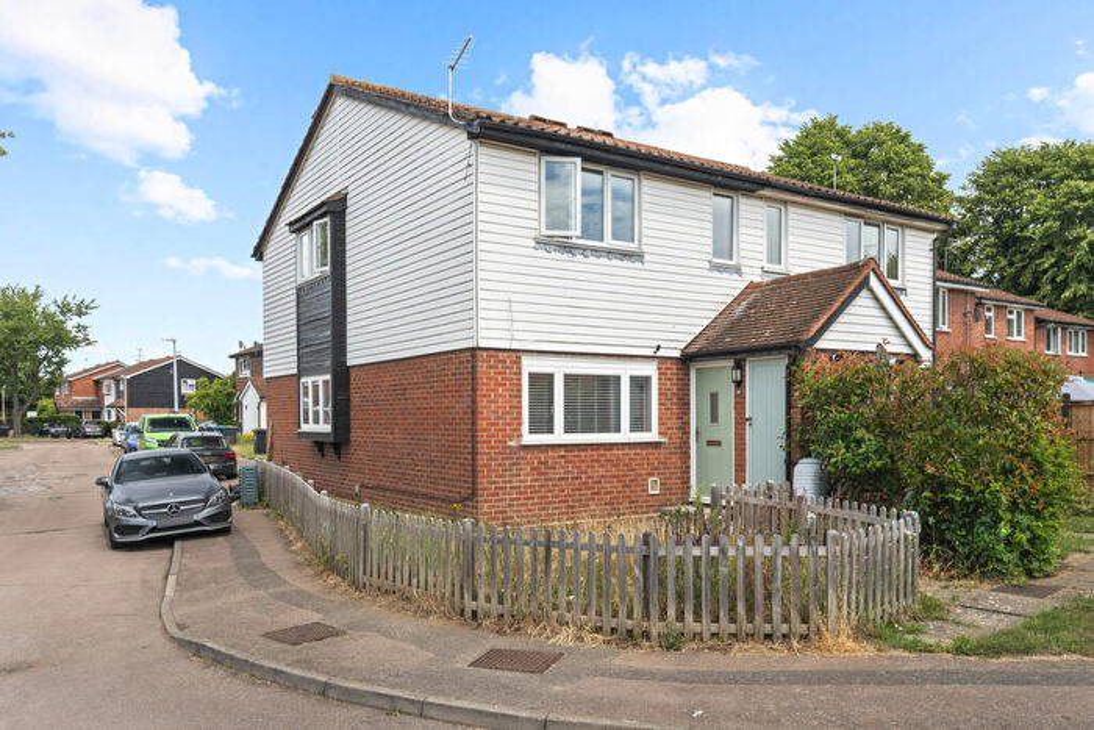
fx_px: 836
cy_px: 365
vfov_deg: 47.2
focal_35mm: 28
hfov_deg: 66.4
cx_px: 547
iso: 320
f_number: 7.1
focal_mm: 27.5
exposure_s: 1/200
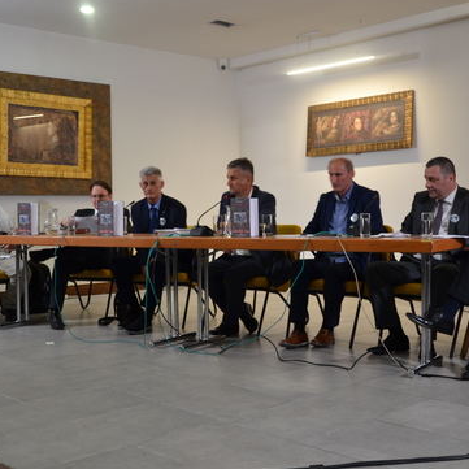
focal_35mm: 47
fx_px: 720
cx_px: 270
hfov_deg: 36.0
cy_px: 233
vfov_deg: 36.1
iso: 400
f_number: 3.8
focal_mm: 24
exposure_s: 1/20
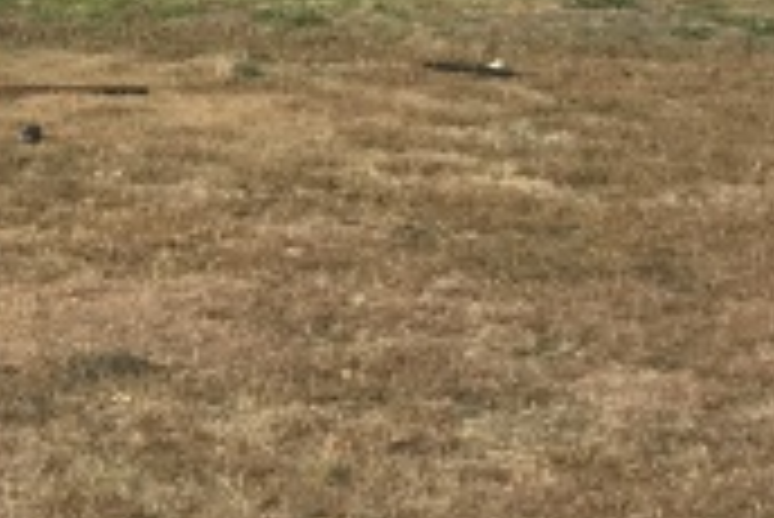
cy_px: -730
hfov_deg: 14.2
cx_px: -140
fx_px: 3012
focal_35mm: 140
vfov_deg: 8.9
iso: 25
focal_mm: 4.15
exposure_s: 1/1282
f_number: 2.2
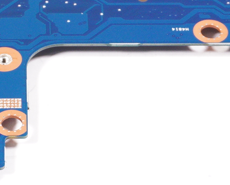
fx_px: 1468
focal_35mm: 215
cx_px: 5
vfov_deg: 7.2
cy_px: 110
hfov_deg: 8.9
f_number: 6.3
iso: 1000
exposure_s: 1/250
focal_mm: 29
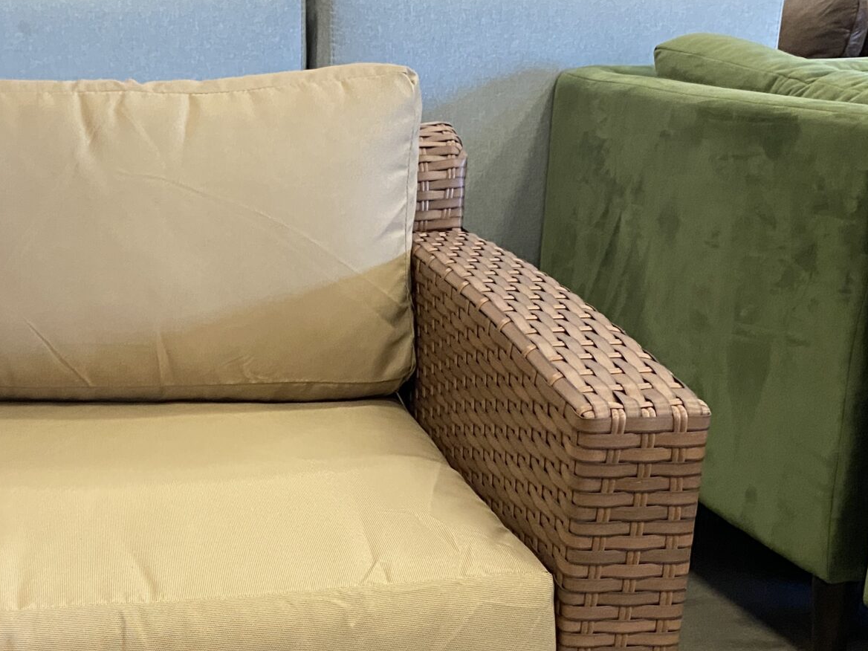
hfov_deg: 32.7
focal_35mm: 57
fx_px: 1429
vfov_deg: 25.2
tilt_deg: -20.0
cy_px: 520
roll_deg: +1.8
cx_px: 161
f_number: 1.8
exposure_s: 1/60
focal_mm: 4.25
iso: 400
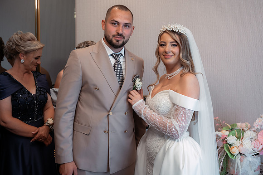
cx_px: 142
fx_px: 277
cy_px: 80
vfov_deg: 35.1
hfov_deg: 50.8
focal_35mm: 38
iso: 640
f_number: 2.8
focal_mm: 35
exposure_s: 1/200
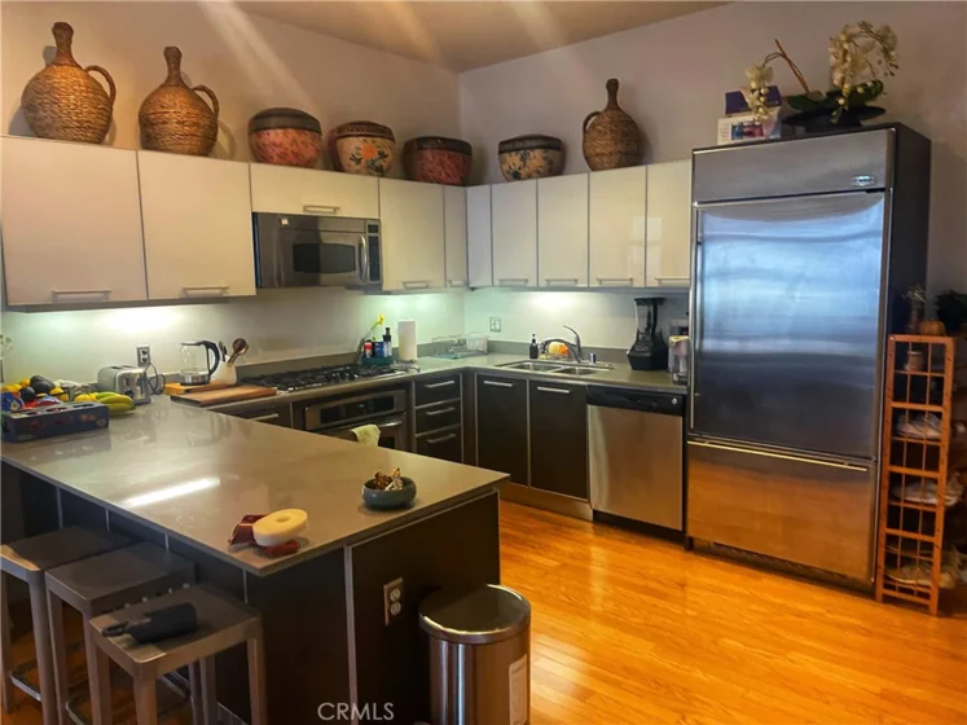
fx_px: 698
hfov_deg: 69.4
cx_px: 484
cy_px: 362
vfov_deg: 54.9
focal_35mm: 25
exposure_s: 1/60
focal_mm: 5.1
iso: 250
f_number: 1.6
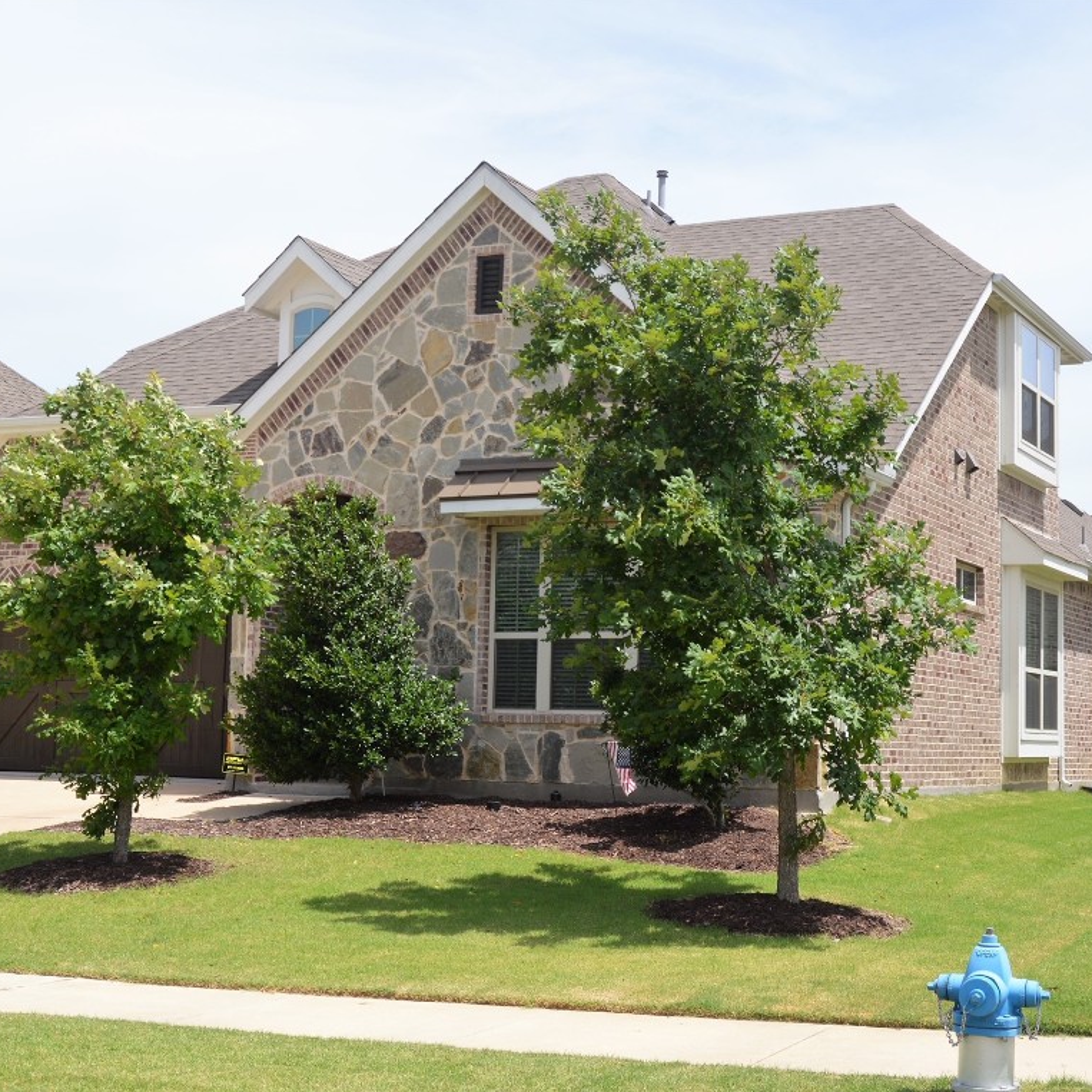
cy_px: 544
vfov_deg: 31.6
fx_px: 1927
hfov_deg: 31.6
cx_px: 606
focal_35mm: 54
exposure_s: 1/200
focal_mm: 28
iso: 100
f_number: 9
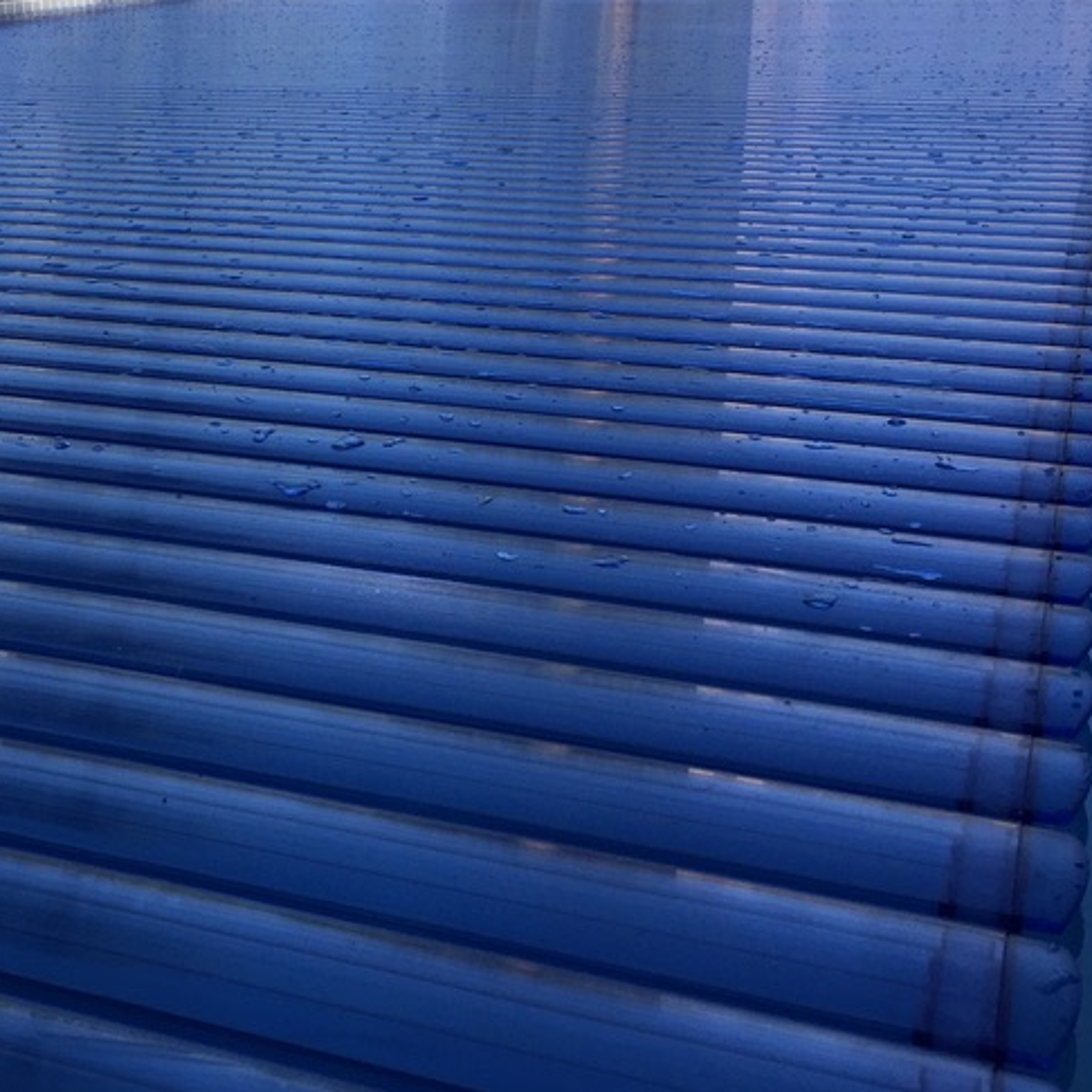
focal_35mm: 54
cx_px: 166
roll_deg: +0.0
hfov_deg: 30.6
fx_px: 1927
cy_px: 375
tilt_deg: -12.1
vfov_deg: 31.4
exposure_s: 1/1364
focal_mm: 4.15
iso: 32
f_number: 2.2
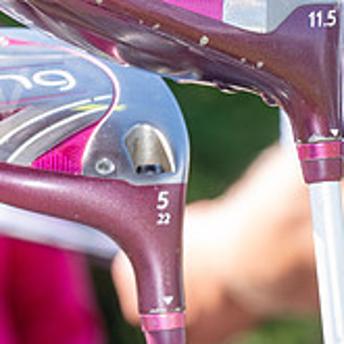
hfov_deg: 5.5
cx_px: -256
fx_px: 3519
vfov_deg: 5.6
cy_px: -70
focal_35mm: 313
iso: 250
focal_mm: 92
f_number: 8
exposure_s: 1/125
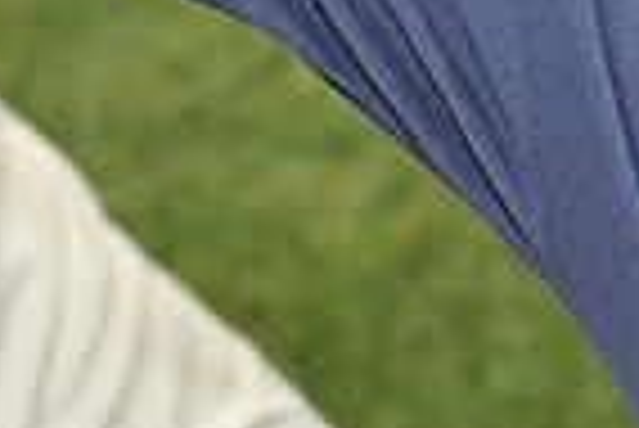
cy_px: -257
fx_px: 5064
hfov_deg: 7.0
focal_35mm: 285
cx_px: 1269
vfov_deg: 4.8
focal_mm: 70
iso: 400
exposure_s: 1/250
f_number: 8
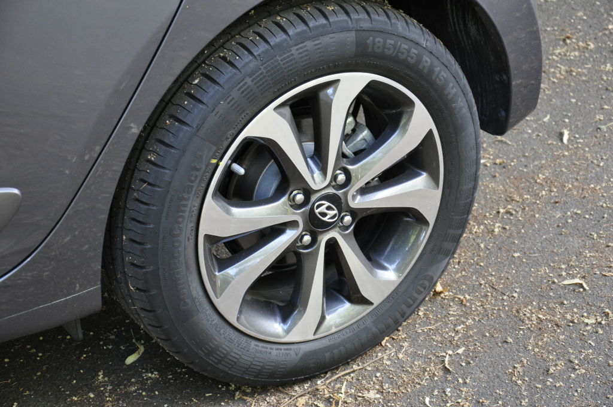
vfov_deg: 13.0
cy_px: 204
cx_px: 306
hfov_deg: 19.5
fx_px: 1786
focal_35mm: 105
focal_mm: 70
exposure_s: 1/50
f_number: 5.3
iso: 800
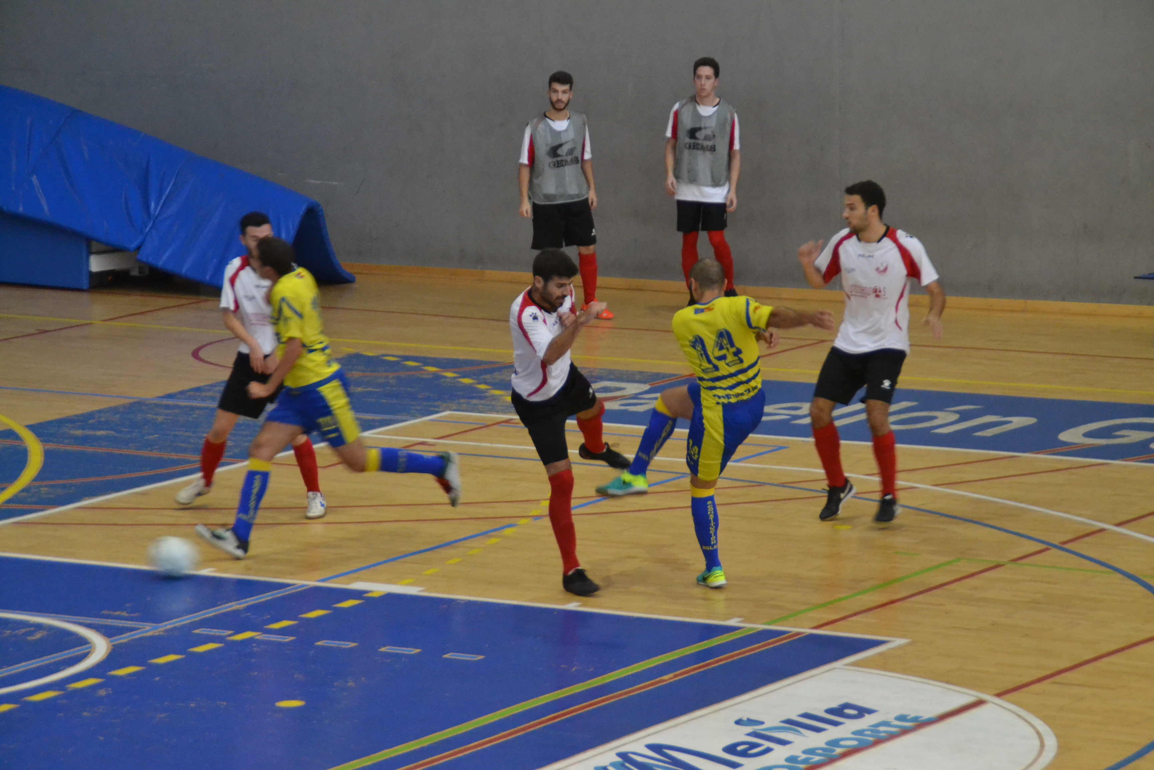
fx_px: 5048
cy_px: 385
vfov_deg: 8.7
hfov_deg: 13.0
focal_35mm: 158
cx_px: 577
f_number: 6
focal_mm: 105
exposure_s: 1/160
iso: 3200
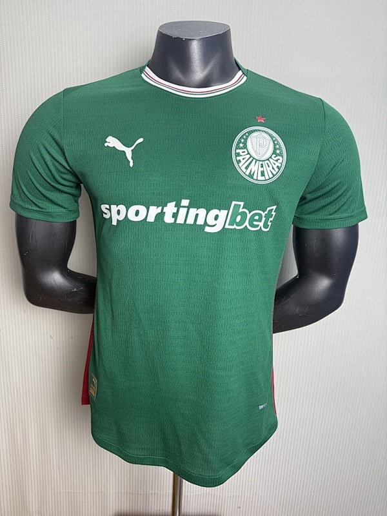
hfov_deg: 56.8
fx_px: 358
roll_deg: -1.6
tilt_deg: -11.7
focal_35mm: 24
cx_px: 194
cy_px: 258
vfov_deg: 71.6
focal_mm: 6.76
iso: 200
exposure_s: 1/100
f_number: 1.78
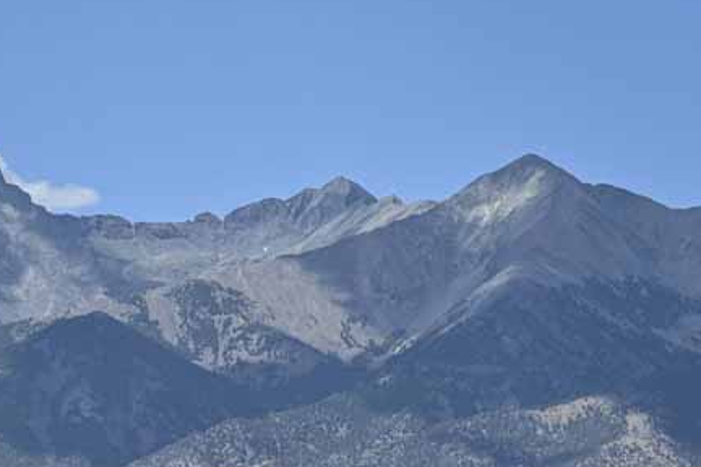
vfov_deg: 6.2
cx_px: 237
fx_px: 4322
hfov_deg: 9.3
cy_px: 317
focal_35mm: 222
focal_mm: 120
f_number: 6.3
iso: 64
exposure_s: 1/640
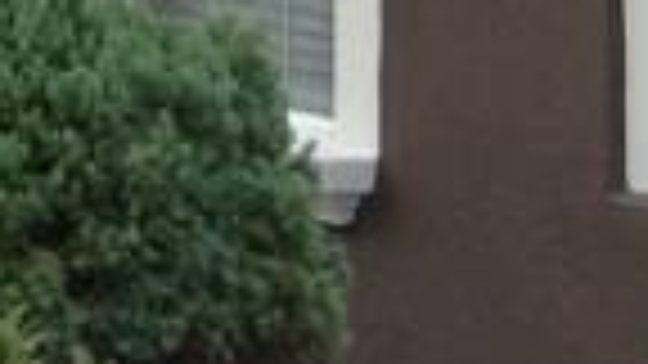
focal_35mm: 255
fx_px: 4382
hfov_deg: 8.4
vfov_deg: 4.5
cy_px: -941
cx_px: -86
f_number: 2.4
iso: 25
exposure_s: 1/325
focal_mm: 3.3
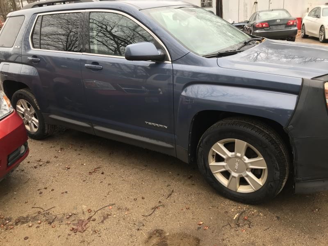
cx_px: 164
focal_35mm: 28
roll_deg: +4.5
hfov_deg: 63.4
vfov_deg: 49.7
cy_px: 123
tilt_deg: -19.5
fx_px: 265
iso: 25
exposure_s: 1/120
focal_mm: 3.99
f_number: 1.8
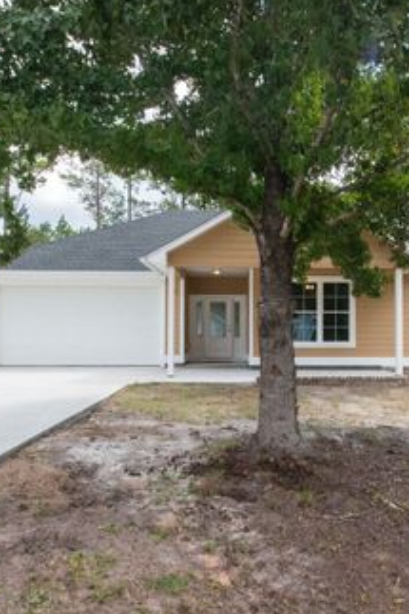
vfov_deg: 69.3
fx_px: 444
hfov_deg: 49.2
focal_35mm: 26
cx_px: 244
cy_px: 331
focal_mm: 10
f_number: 10
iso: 1250
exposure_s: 1/800
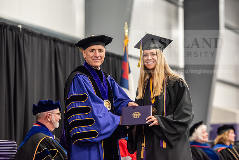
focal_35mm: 122
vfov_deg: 11.2
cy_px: 80
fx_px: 810
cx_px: 120
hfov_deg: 16.8
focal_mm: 122
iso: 3200
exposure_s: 1/200
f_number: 3.2
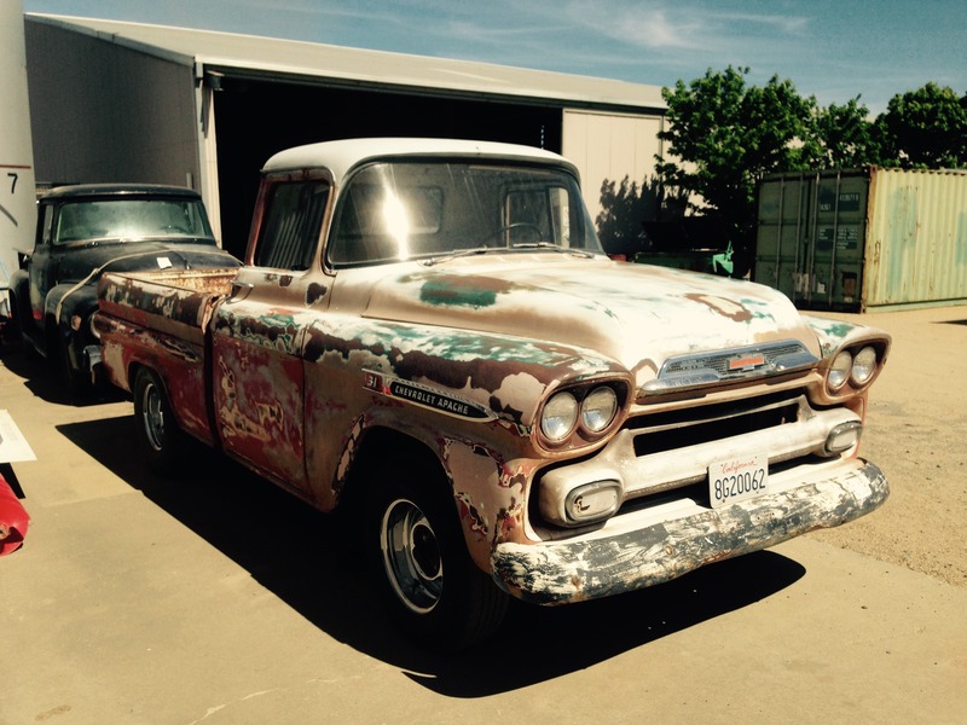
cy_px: 362
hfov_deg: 55.4
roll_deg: +0.4
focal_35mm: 33
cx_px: 484
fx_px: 922
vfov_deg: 42.9
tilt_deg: -7.2
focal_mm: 4.12
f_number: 2.4
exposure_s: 1/2358
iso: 50
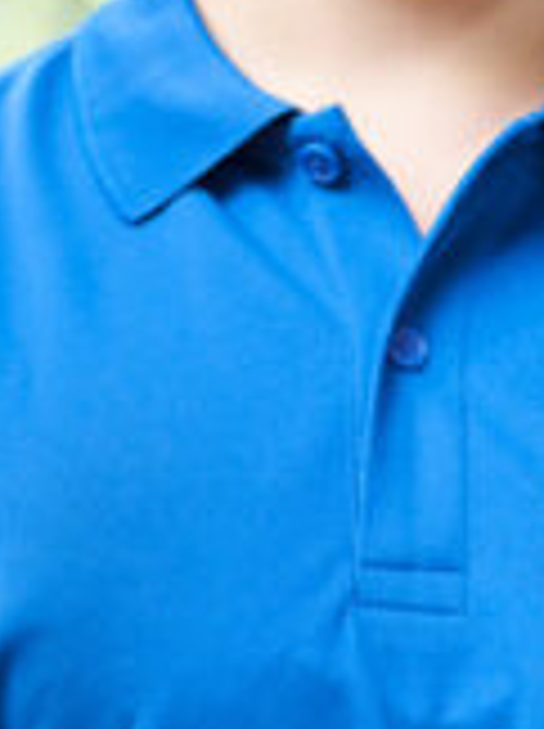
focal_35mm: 518
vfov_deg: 3.8
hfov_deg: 2.8
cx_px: 1214
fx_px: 10883
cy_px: 65
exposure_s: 1/100
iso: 250
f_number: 2
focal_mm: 85
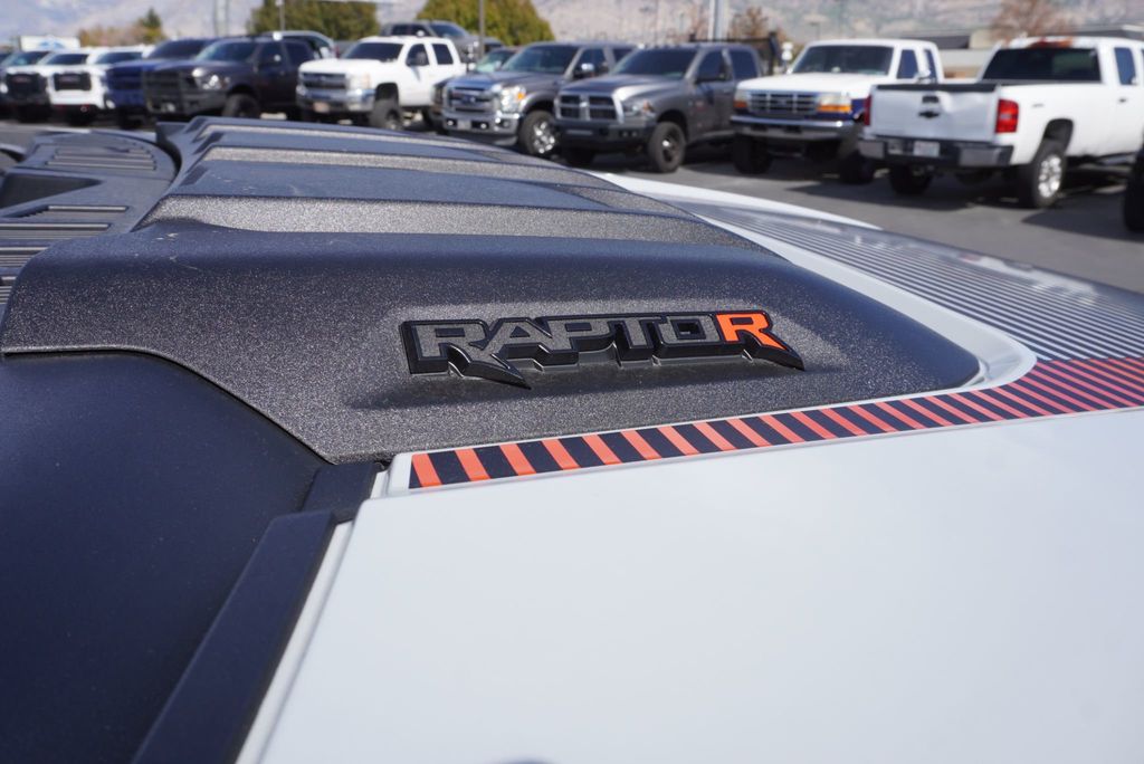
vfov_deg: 43.7
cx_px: 572
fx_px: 954
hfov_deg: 61.9
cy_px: 382
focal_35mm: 30
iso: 100
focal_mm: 20
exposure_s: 1/125
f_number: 9
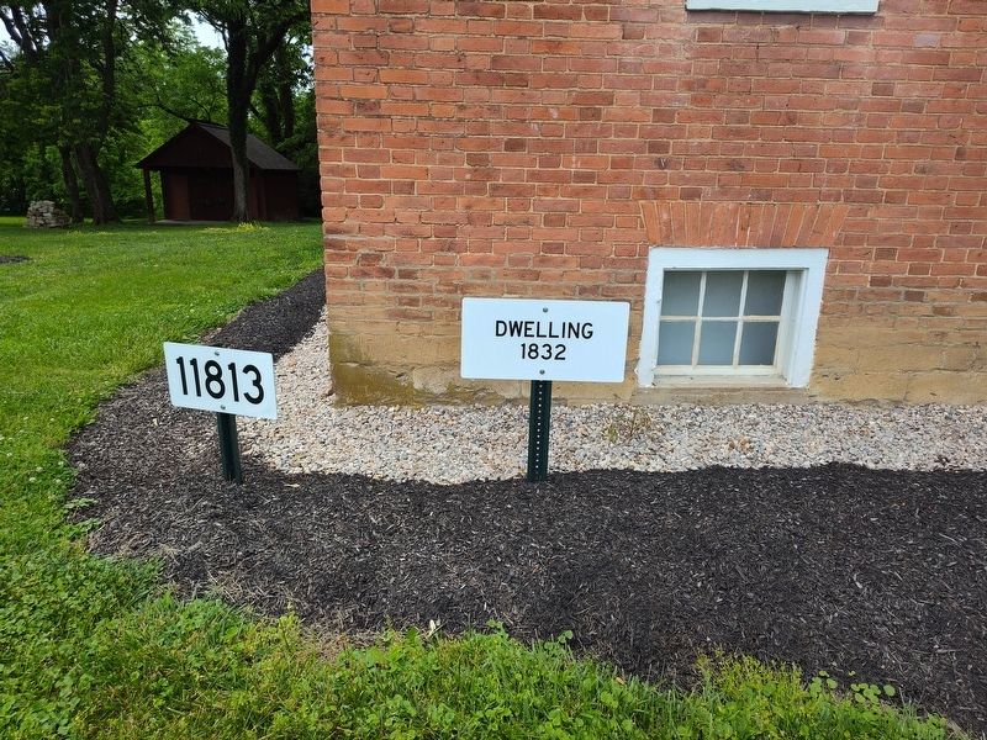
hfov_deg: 73.9
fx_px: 656
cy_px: 370
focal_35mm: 23
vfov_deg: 58.9
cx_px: 494
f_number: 1.8
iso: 100
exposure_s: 1/689
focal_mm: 5.56
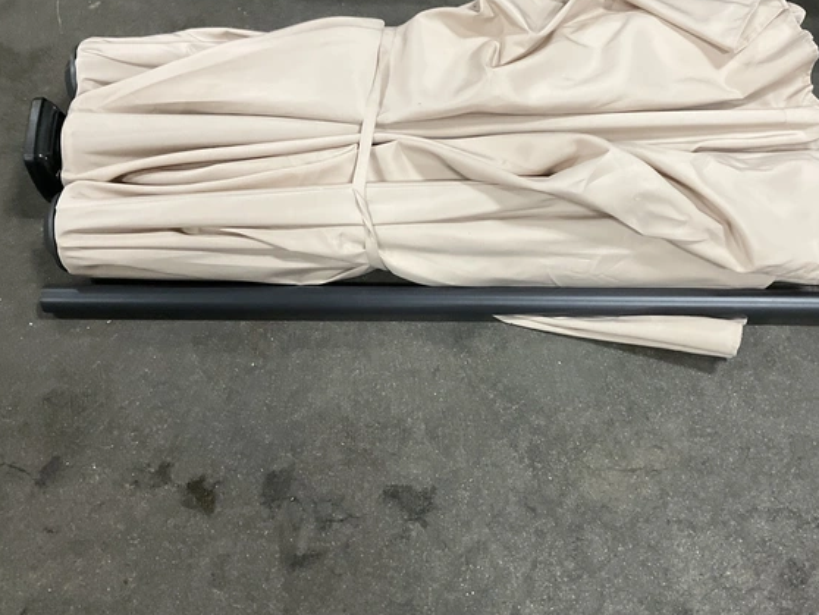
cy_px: 274
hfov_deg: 47.5
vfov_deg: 36.8
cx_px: 495
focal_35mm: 39
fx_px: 923
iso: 200
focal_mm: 3
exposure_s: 1/40
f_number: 1.8
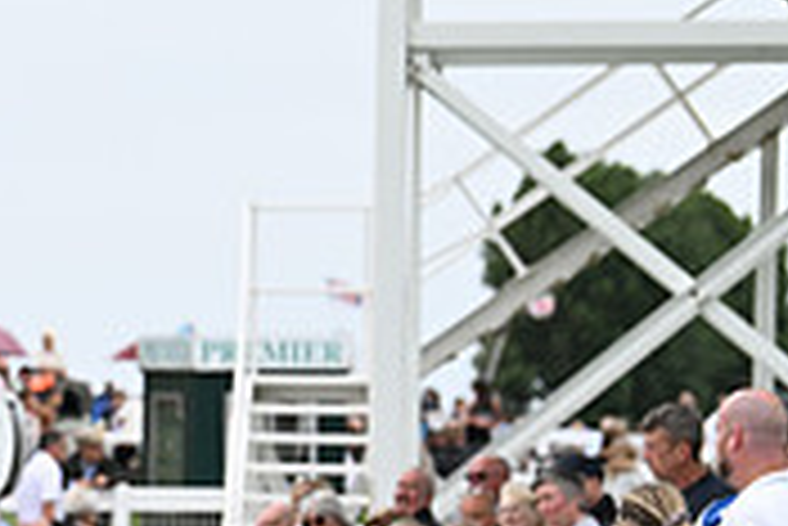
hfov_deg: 5.6
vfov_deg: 3.8
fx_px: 7996
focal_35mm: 365
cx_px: -500
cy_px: 753
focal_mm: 110
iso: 1000
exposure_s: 1/2500
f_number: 5
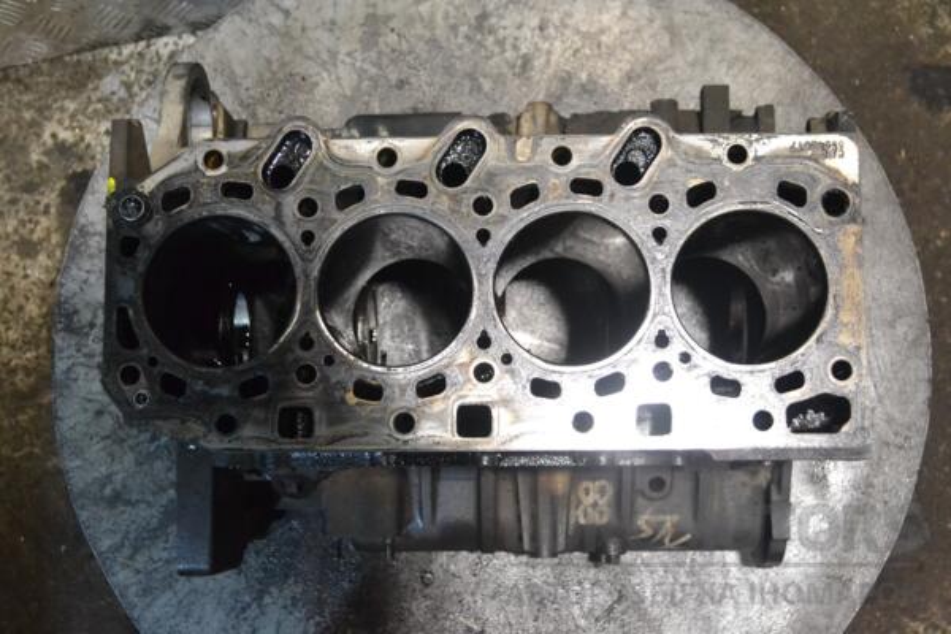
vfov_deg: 28.1
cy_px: 317
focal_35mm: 48
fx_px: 1268
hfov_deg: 41.1
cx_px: 476
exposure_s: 1/100
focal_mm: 32
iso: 3200
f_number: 5
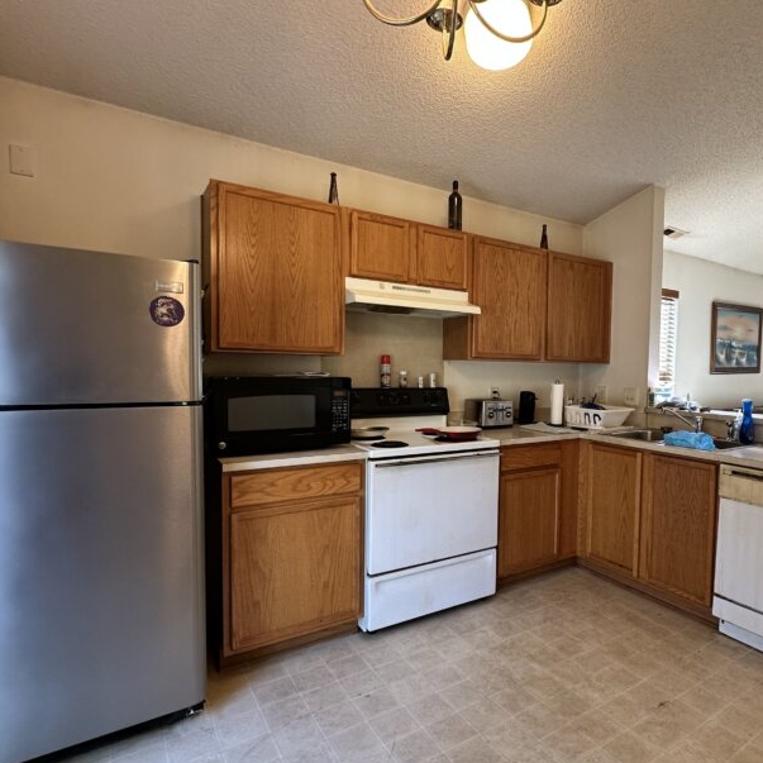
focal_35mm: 21
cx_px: 502
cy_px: 396
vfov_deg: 72.1
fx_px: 524
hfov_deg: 70.3
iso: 200
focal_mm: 2.22
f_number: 2.2
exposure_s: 1/120
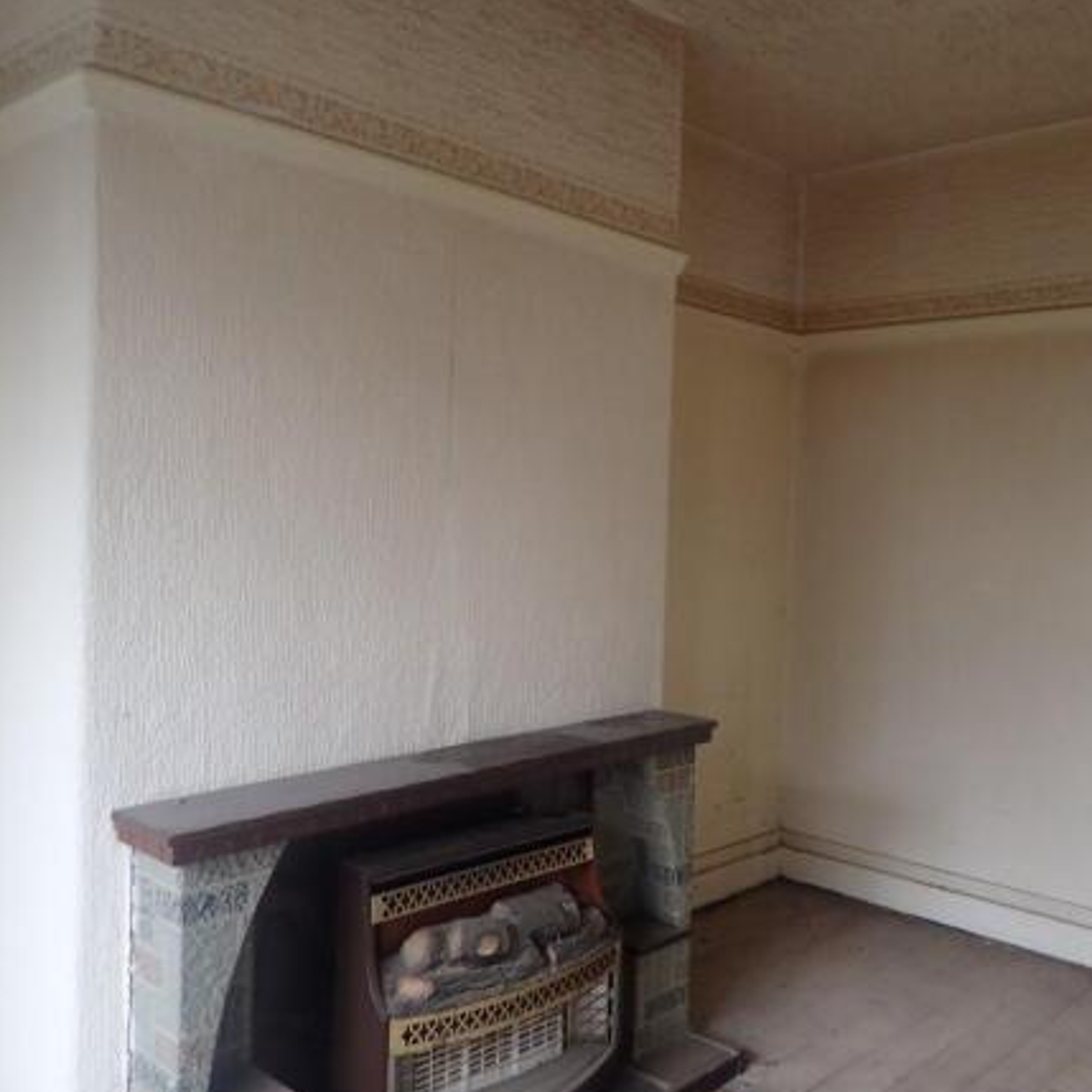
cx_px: 653
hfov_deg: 53.7
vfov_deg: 54.0
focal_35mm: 30
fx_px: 1071
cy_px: 546
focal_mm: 4.5
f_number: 2
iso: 200
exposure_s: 1/30
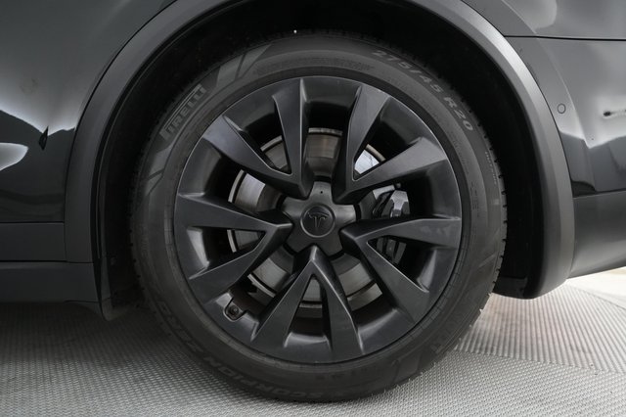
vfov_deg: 47.9
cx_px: 313
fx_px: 469
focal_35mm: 27
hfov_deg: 67.4
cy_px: 208
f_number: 2.8
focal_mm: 27
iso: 3200
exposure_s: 1/125
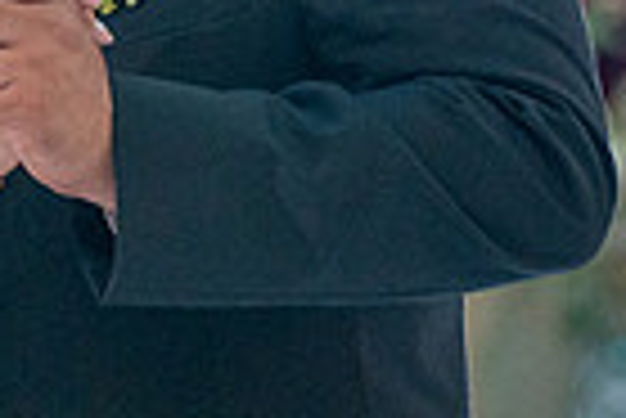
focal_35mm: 583
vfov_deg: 2.4
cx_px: -45
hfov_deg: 3.5
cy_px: -151
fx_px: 10148
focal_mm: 140
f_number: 3.2
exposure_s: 1/200
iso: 1600
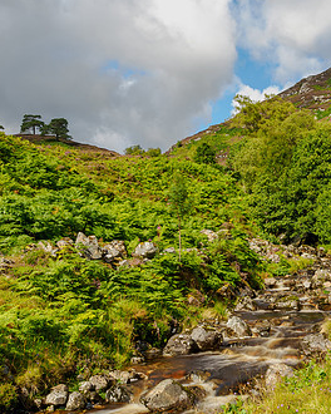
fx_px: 588
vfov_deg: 38.7
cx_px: 228
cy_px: 229
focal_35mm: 48
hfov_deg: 31.1
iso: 100
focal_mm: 14
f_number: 7.1
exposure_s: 1/1.67
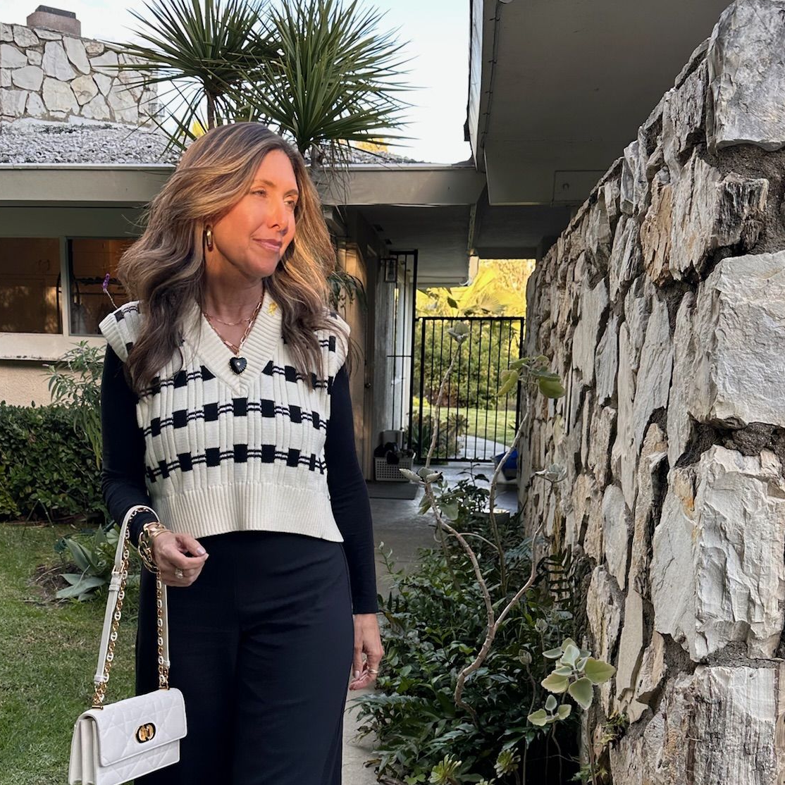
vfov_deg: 42.3
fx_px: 1001
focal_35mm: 39
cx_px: 318
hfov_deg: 42.6
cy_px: 519
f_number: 1.78
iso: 64
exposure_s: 1/200
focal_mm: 6.86
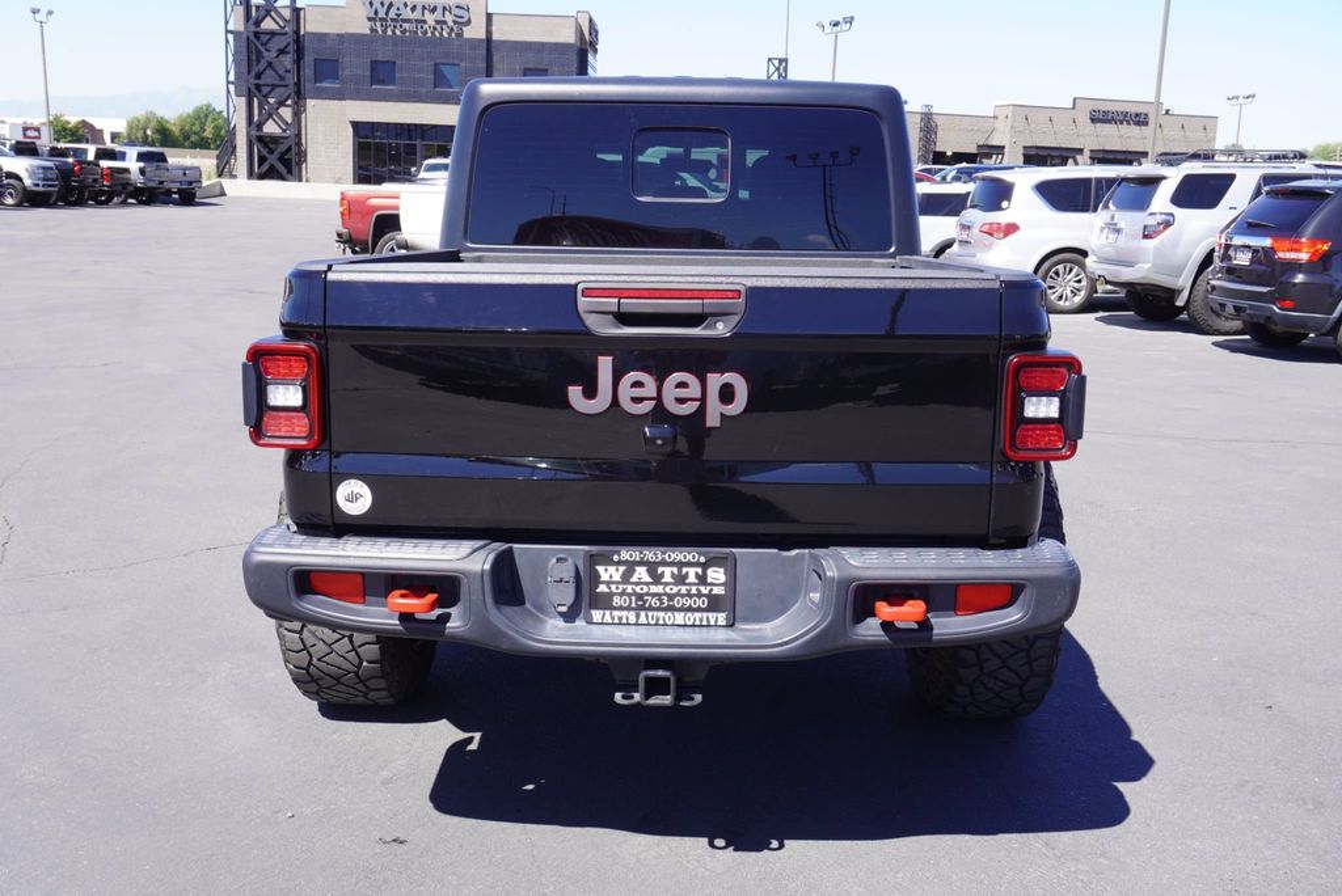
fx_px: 1287
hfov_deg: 55.1
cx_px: 671
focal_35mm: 34
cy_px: 448
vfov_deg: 38.4
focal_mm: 23
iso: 100
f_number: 8
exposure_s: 1/100
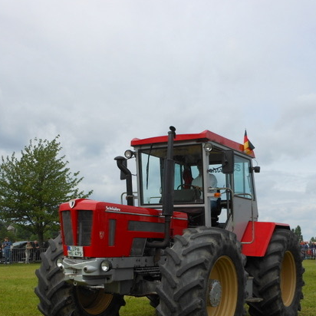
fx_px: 496
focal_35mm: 48
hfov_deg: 35.3
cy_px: 220
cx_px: 137
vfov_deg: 34.9
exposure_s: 1/1000
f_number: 3.7
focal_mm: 5
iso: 80
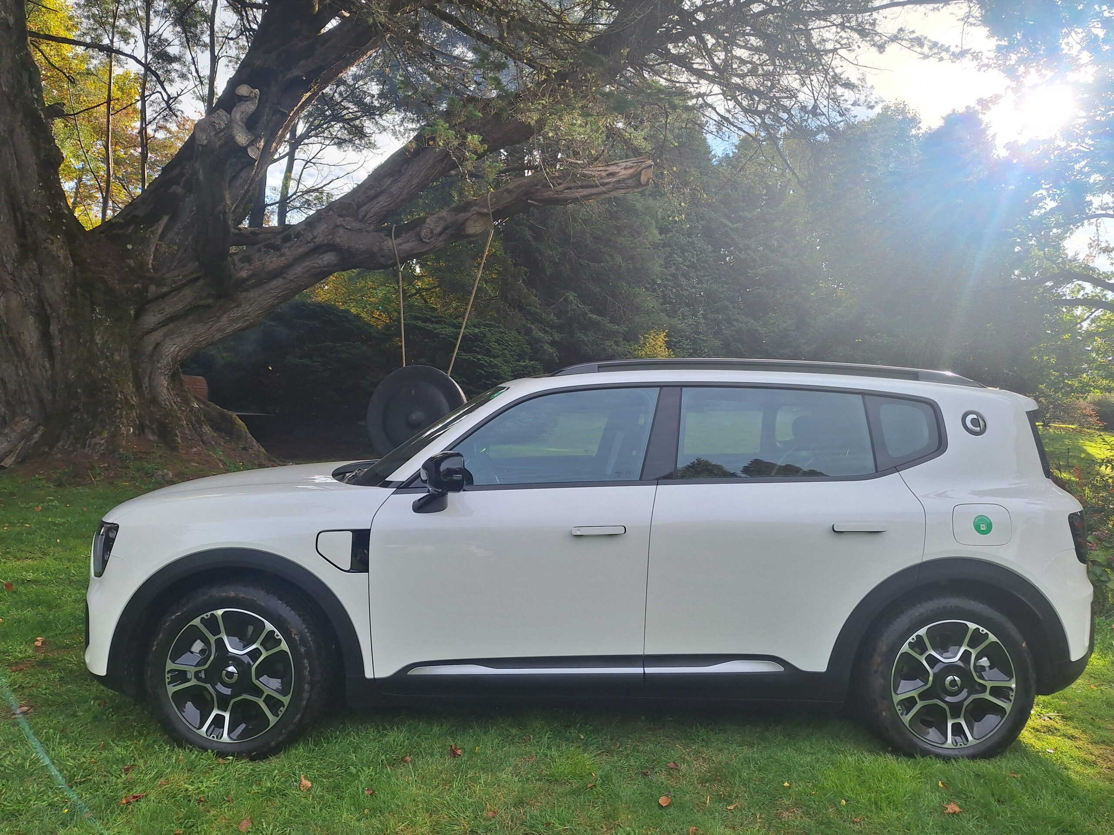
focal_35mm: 23
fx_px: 740
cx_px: 557
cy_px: 418
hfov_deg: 73.9
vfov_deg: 58.9
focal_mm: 5.54
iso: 40
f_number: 1.8
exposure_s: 1/1155
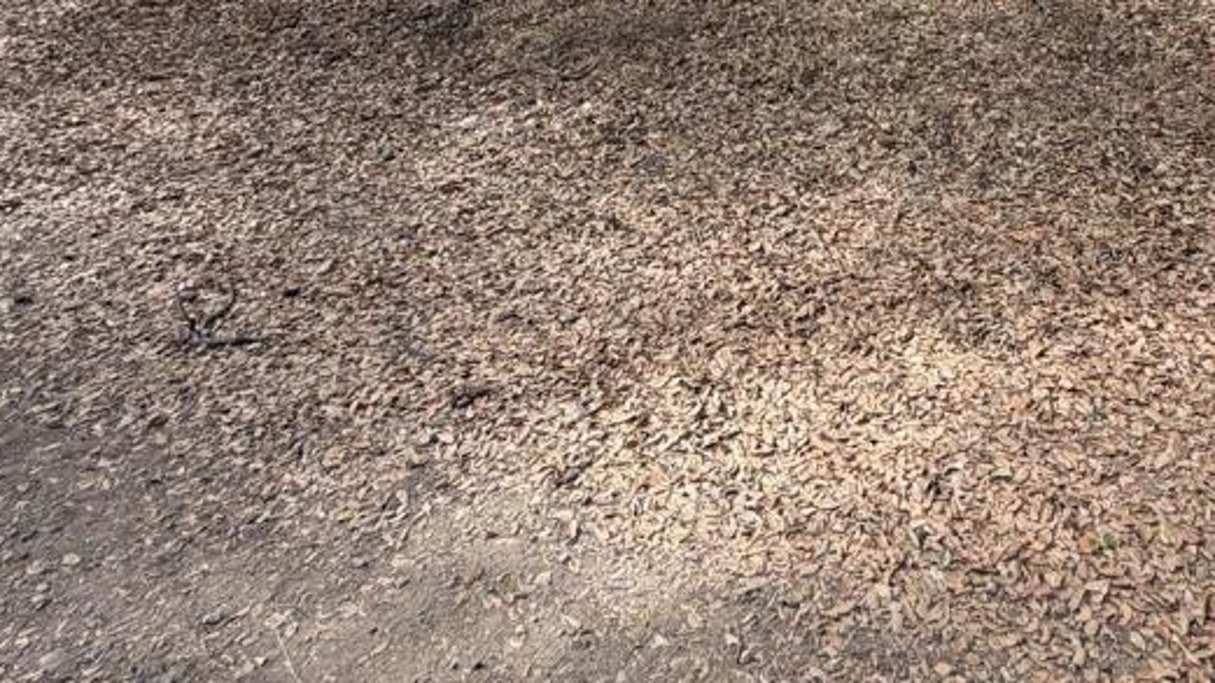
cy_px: -135
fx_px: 966
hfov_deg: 61.8
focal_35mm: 30
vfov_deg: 32.3
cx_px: 863
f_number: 2.2
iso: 40
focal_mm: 2.22
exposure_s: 1/220
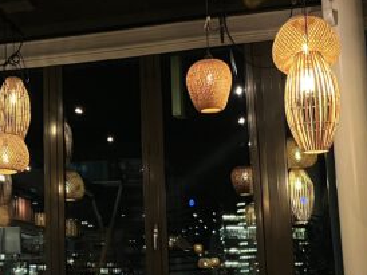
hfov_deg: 25.4
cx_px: 0
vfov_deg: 20.1
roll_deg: +0.4
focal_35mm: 73
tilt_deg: +9.8
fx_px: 773
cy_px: 164
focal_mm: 5.1
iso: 640
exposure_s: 1/25
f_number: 1.6
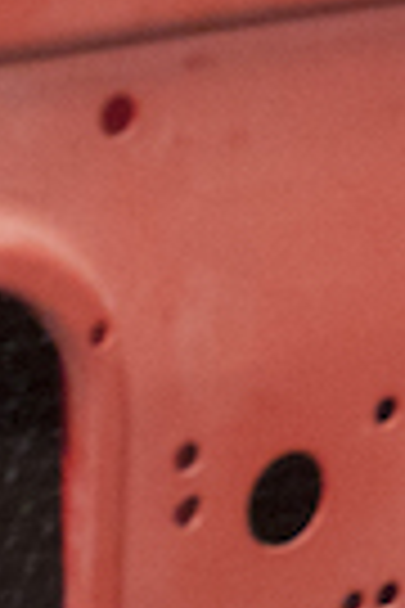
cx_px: 1418
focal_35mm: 227
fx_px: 3830
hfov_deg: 5.5
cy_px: 54
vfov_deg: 9.0
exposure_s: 1/50
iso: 3200
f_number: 5.6
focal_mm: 24
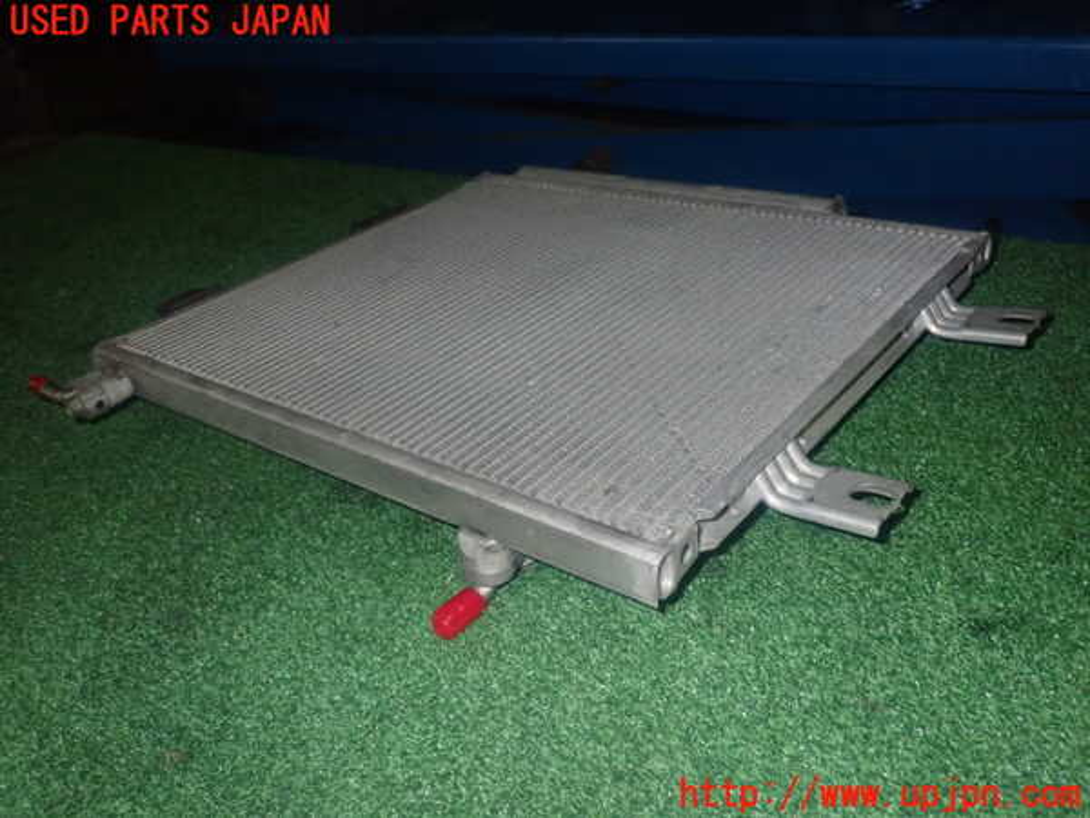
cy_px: 409
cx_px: 545
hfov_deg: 56.8
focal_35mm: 32
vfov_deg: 44.2
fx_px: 1008
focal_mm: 5.79
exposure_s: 1/30
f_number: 7.1
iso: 800
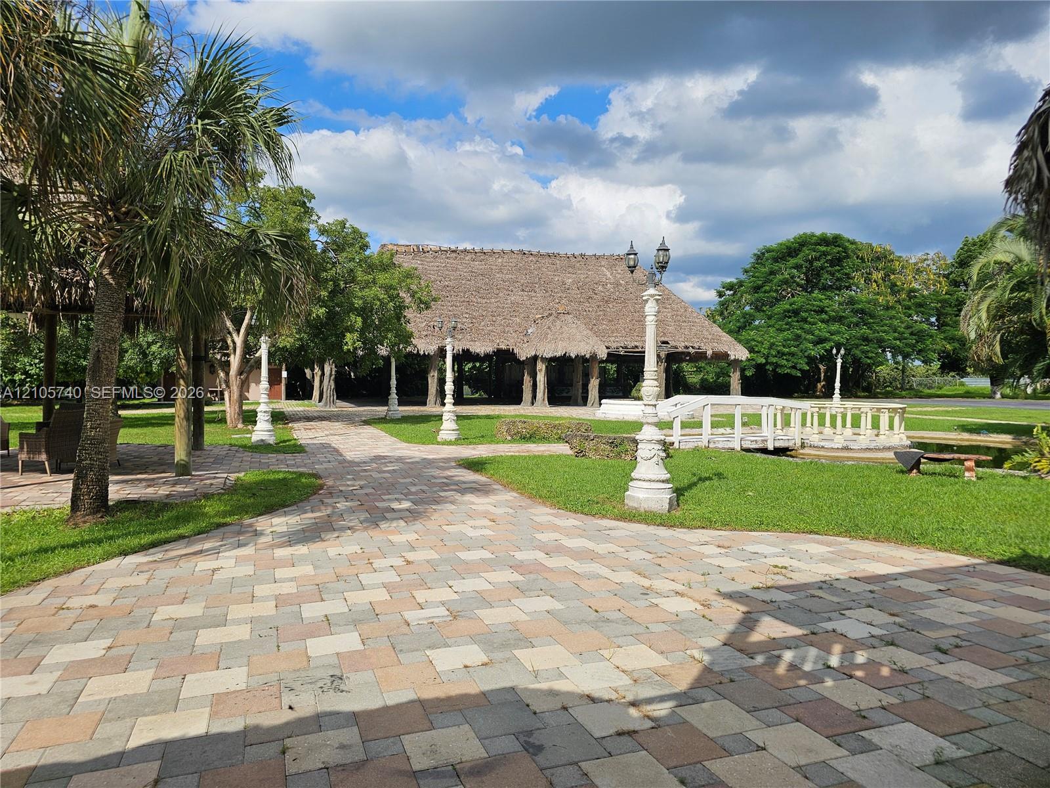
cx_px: 525
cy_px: 394
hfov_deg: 73.9
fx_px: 698
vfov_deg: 58.9
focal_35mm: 23
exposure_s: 1/1476
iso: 10
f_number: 1.7
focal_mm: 6.3
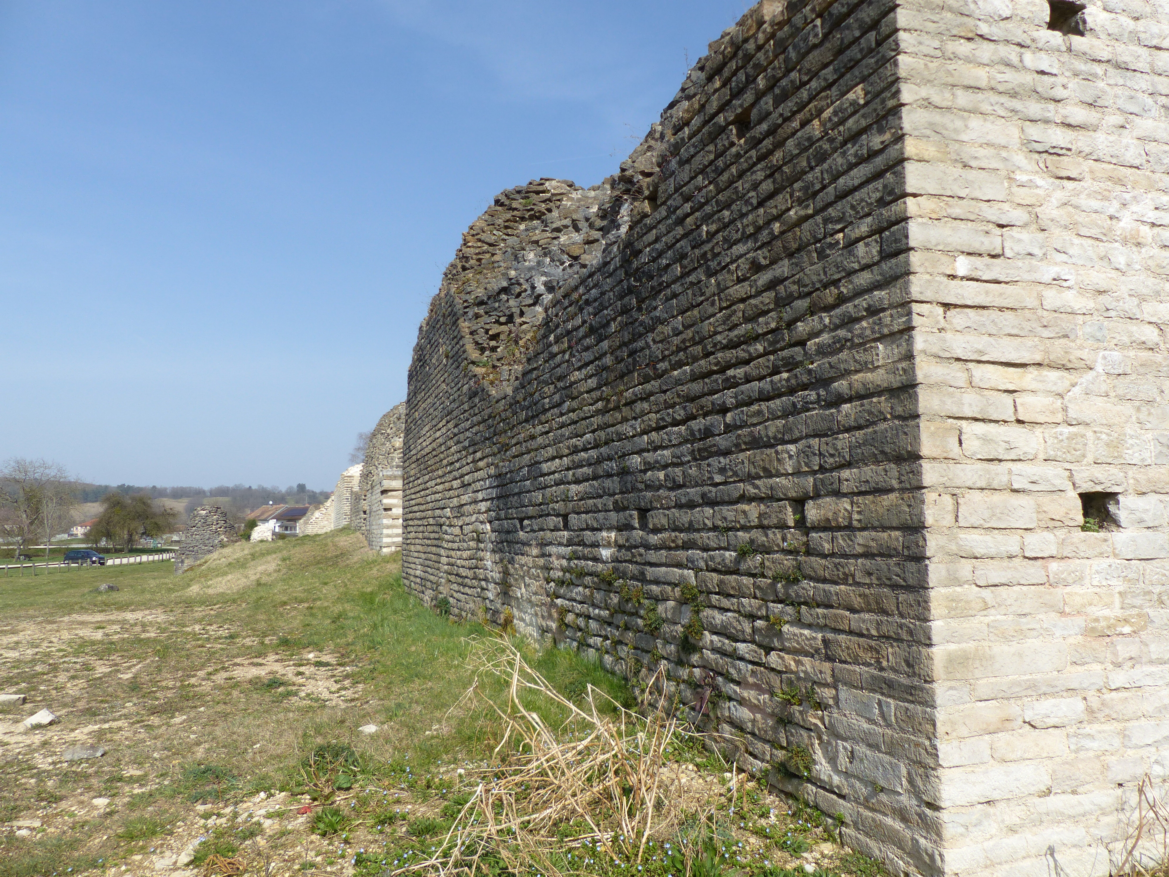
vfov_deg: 54.9
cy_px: 438
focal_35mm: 25
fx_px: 844
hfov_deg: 69.4
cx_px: 584
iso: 100
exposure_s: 1/2000
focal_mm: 4.5
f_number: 2.8
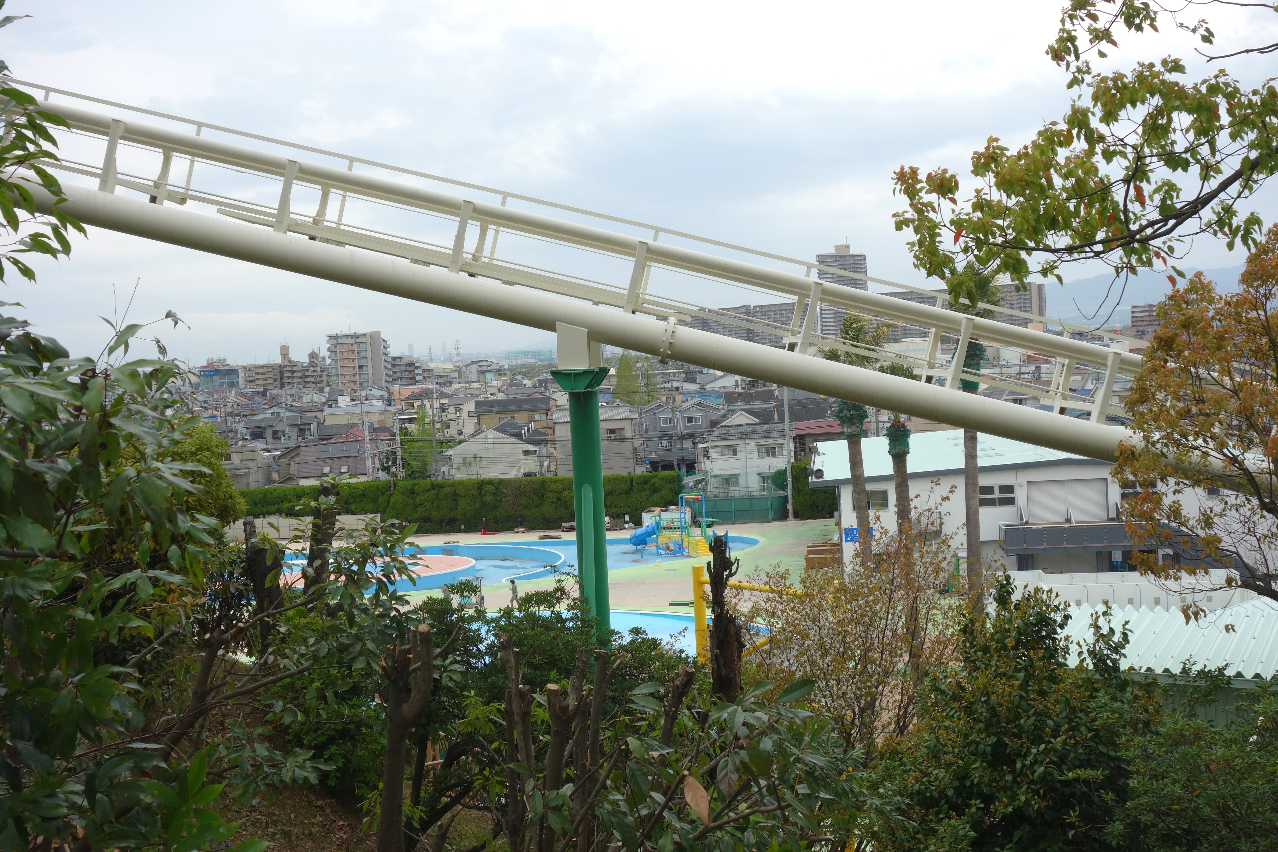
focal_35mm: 40
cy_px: 426
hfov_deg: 48.5
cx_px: 639
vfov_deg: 33.4
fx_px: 1420
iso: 125
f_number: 5.6
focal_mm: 14.93
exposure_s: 1/400
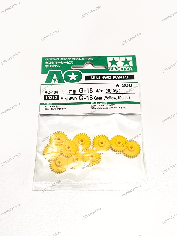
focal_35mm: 50
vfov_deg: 38.2
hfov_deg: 29.1
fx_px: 341
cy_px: 118
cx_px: 88
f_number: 1.9
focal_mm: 6.92
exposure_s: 1/101
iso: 320
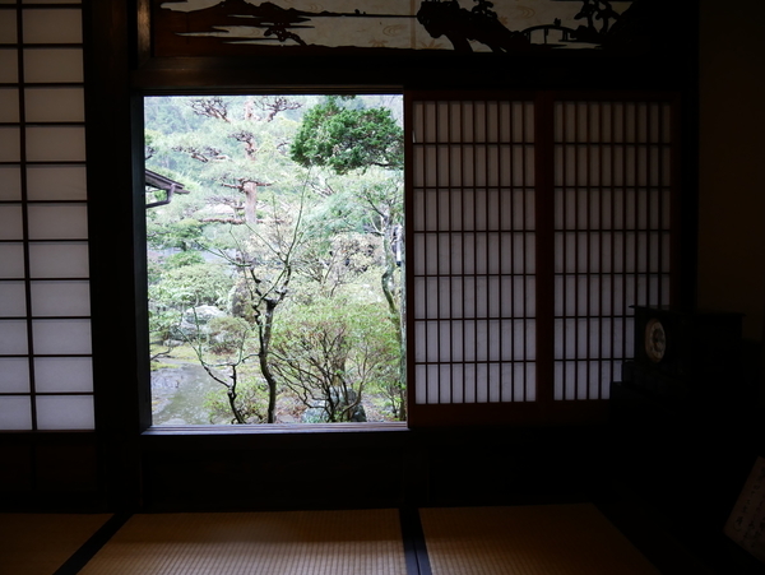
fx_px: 531
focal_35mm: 24
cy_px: 288
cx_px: 382
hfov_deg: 71.6
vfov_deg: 56.9
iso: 640
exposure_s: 1/60
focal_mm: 12
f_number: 3.5
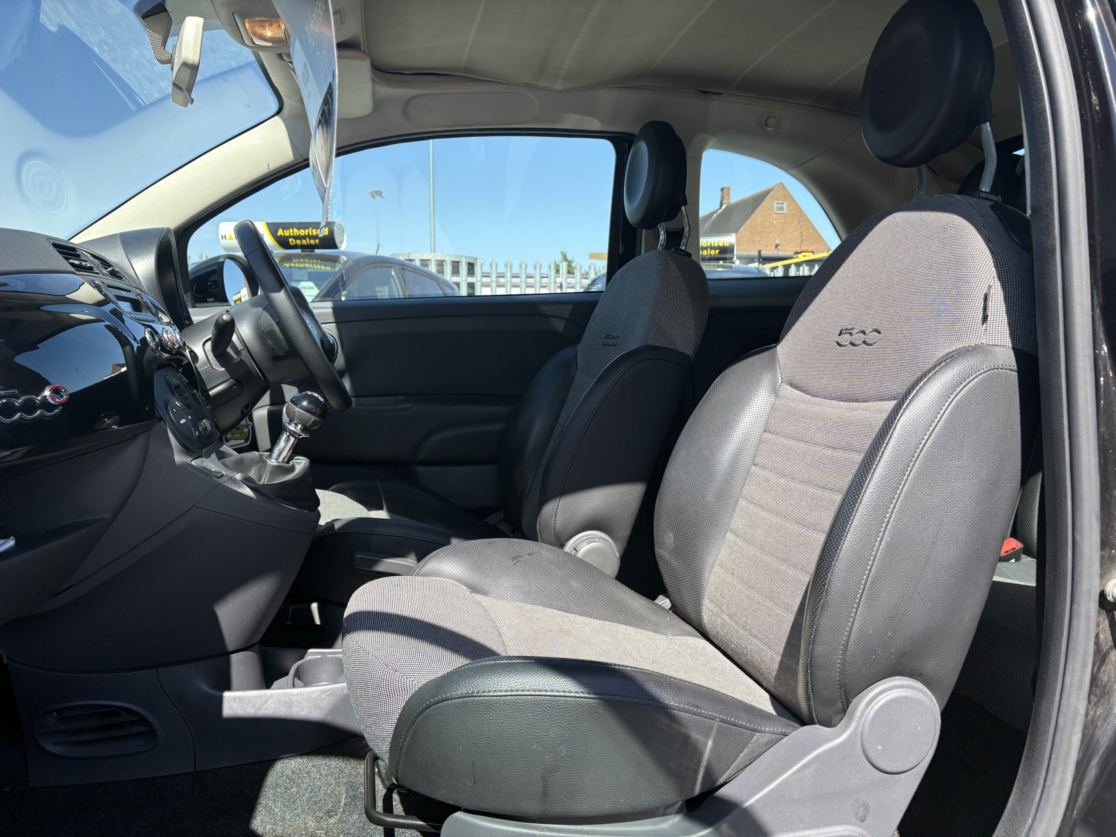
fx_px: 838
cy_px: 418
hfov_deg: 67.3
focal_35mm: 26
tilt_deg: -4.6
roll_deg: +0.2
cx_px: 558
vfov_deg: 53.1
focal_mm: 5.96
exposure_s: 1/1001
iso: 50
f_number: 1.6
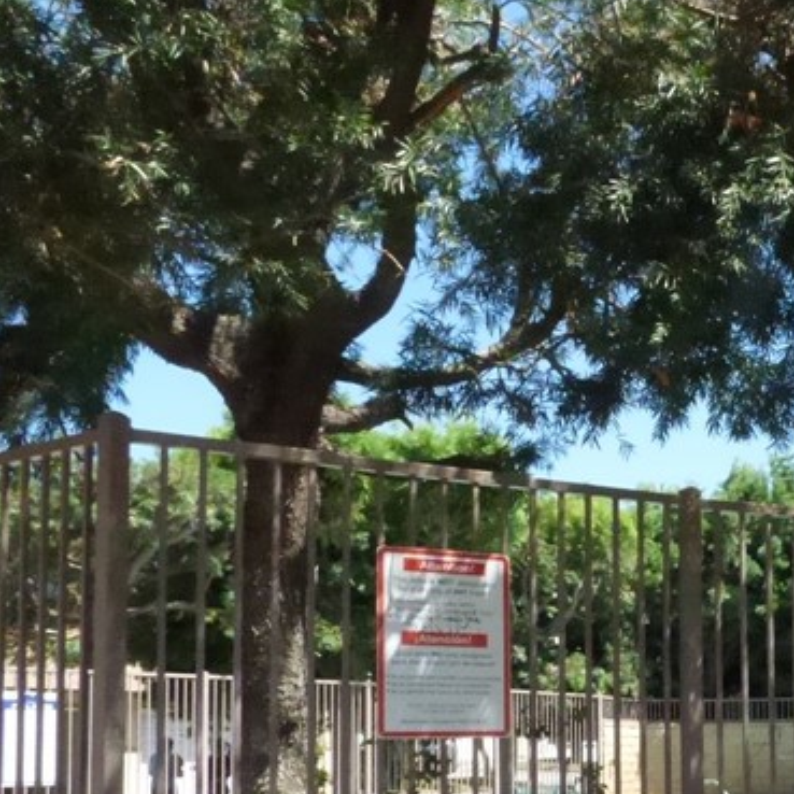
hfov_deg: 32.5
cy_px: 676
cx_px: 753
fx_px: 1272
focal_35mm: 49
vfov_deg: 33.3
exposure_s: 1/2000
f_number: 6.3
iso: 1600
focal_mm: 3.58
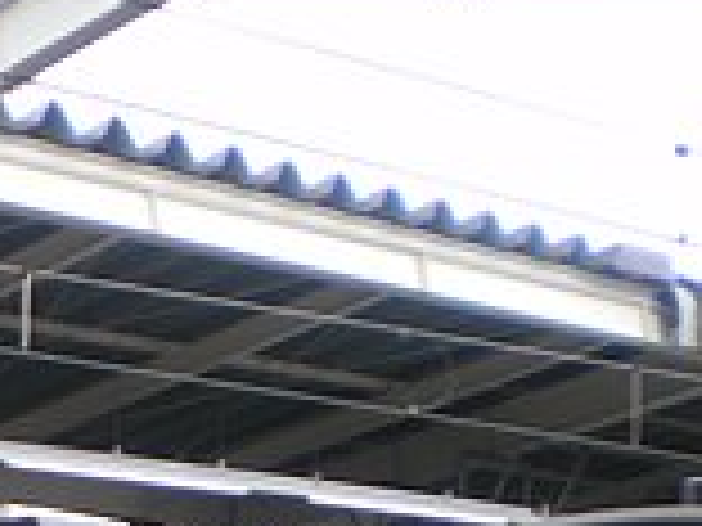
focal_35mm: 125
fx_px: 2535
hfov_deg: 14.7
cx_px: -333
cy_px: 805
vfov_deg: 11.3
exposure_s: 1/125
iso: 64
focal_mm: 6.3
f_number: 3.1
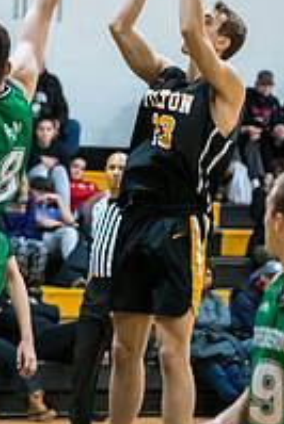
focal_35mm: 278
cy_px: 241
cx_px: 92
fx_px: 3284
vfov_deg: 7.4
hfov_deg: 5.0
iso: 3200
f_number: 2.8
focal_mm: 82
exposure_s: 1/400
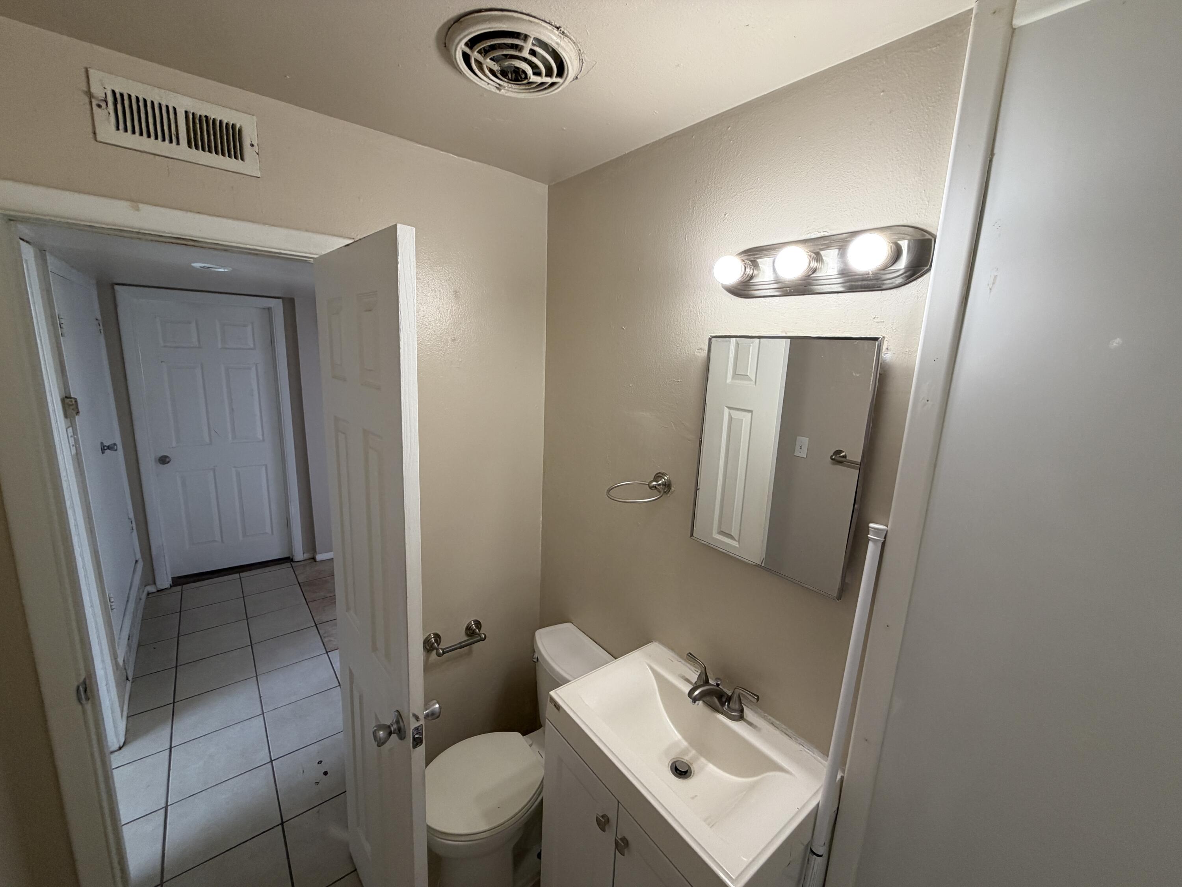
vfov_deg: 85.7
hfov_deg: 102.1
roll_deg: -2.1
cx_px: 591
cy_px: 444
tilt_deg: -10.5
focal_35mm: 14
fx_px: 478
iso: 160
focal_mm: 2.22
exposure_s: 1/120
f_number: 2.2
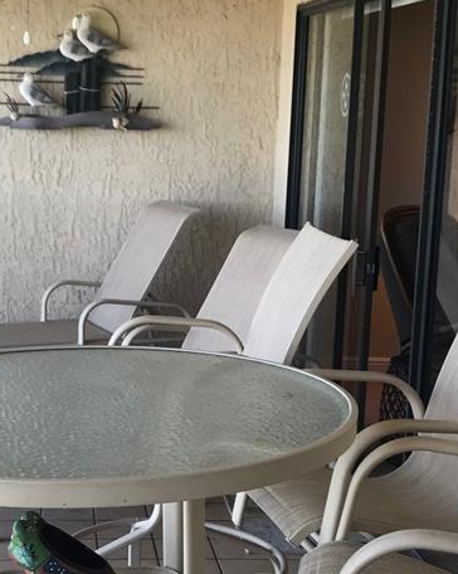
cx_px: 72
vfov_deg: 26.3
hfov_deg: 20.9
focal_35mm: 72
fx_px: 1222
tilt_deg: -11.8
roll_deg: -1.7
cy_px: 363
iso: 25
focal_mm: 3.99
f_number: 1.8
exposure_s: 1/60
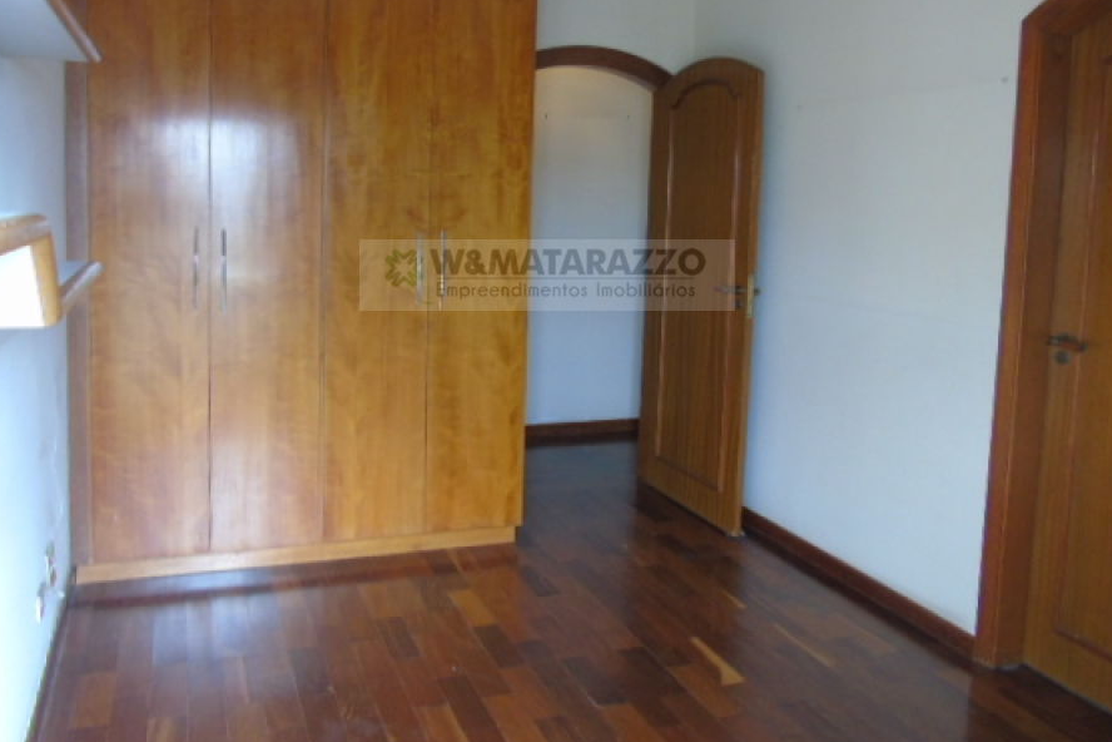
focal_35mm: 30
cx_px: 547
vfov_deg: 43.2
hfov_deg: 61.9
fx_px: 927
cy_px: 276
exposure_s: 1/30
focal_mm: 4.4
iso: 320
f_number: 3.4
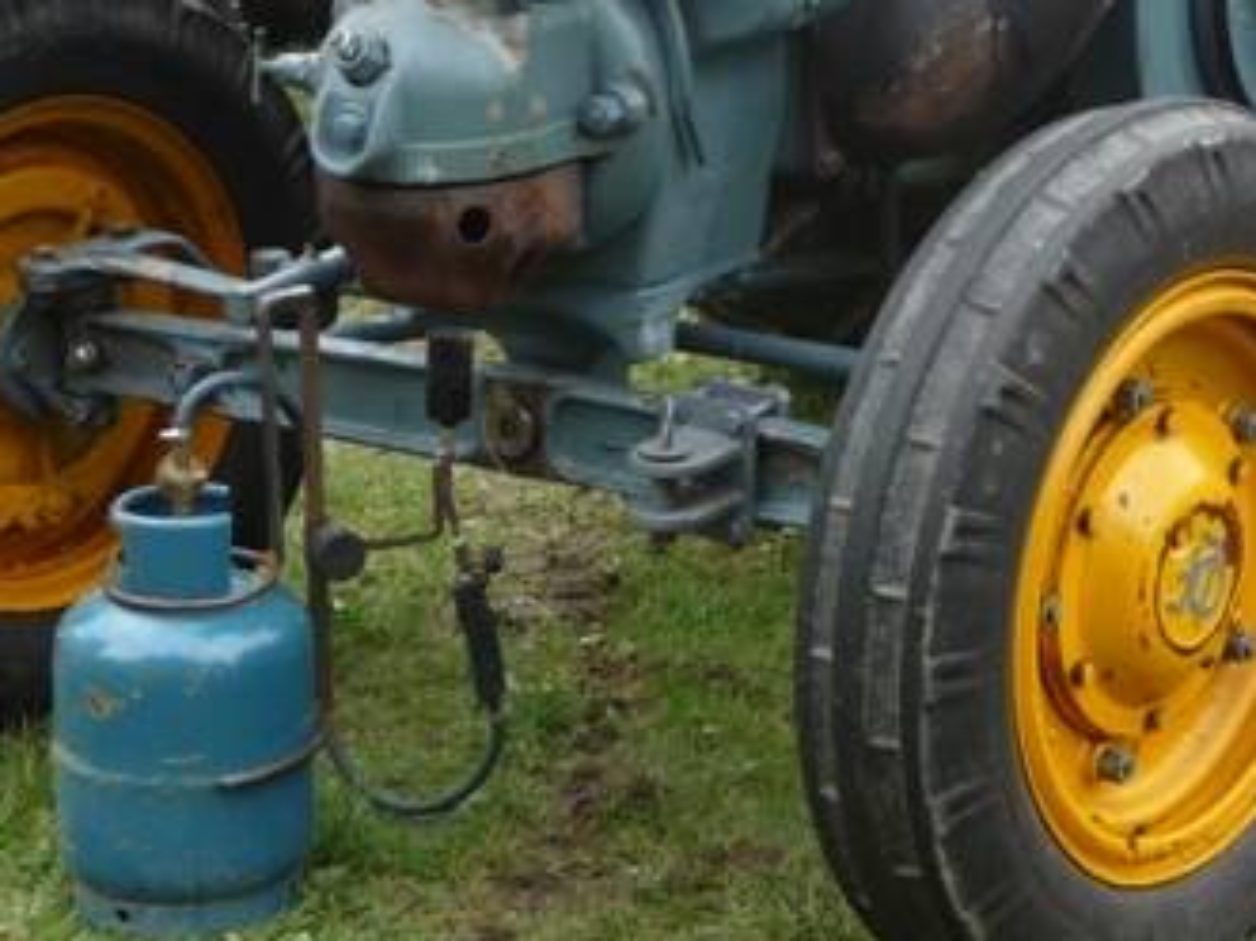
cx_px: 971
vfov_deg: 12.0
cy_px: -137
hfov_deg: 16.2
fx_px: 4389
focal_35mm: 121
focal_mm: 8.5
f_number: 4.2
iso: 100
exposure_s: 1/100
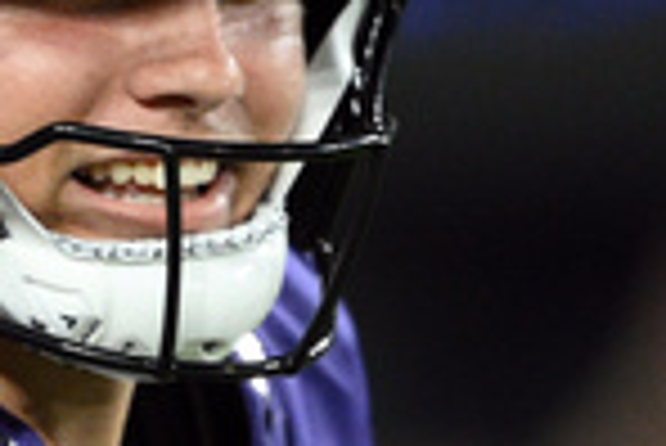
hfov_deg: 0.7
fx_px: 51220
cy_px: 942
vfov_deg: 0.5
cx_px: -36
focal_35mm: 2766
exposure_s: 1/2000
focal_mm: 400
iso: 3200
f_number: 2.8
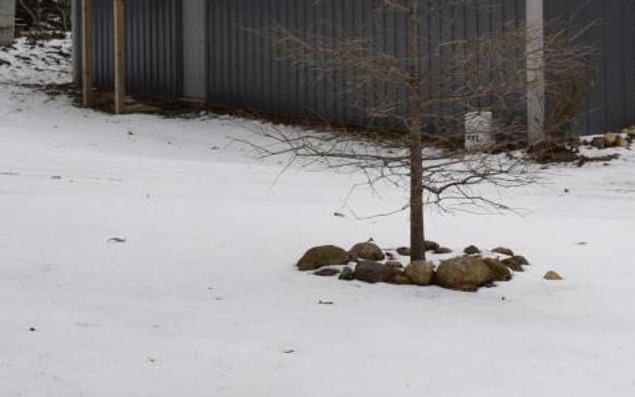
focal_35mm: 96
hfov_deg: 20.7
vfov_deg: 13.4
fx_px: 1661
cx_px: 675
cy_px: -37
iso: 400
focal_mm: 26
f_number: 7.1
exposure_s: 1/200
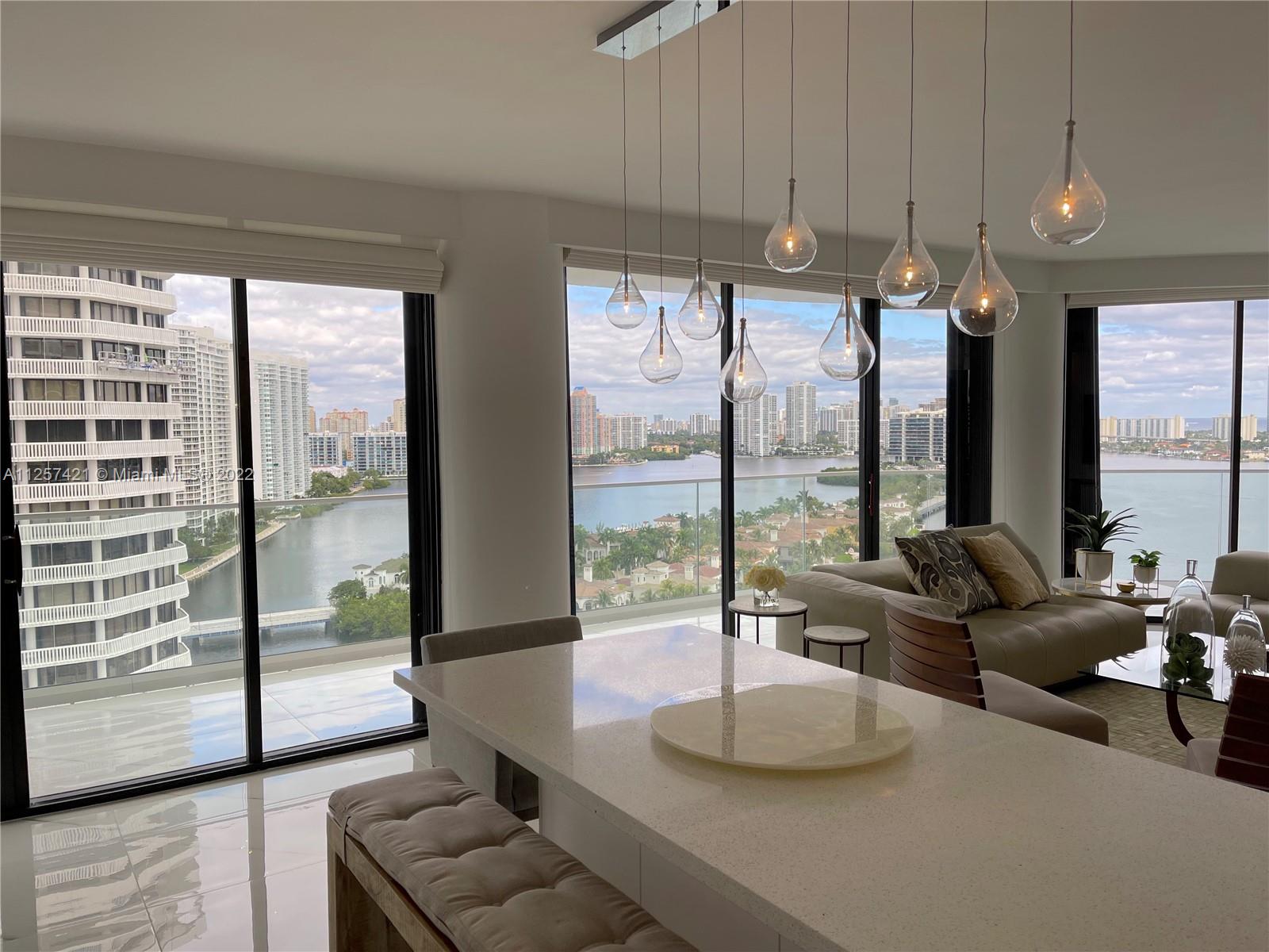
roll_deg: +0.6
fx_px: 953
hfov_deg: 67.3
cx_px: 634
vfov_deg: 53.1
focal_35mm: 26
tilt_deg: -3.7
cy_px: 476
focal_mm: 5.1
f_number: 1.6
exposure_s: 1/700
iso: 32
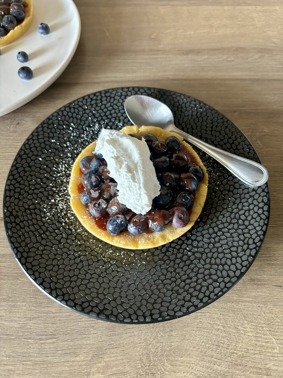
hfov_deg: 53.1
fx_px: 283
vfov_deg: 67.3
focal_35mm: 26
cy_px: 189
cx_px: 142
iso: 320
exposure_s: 1/50
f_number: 1.6
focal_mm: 5.96
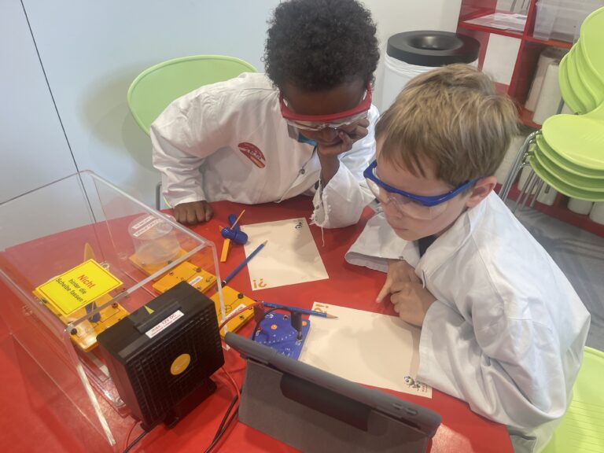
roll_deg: +0.9
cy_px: 226
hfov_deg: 69.4
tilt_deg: -37.5
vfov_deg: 54.9
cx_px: 302
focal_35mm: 25
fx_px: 436
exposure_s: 1/100
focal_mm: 5.1
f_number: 1.6
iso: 100
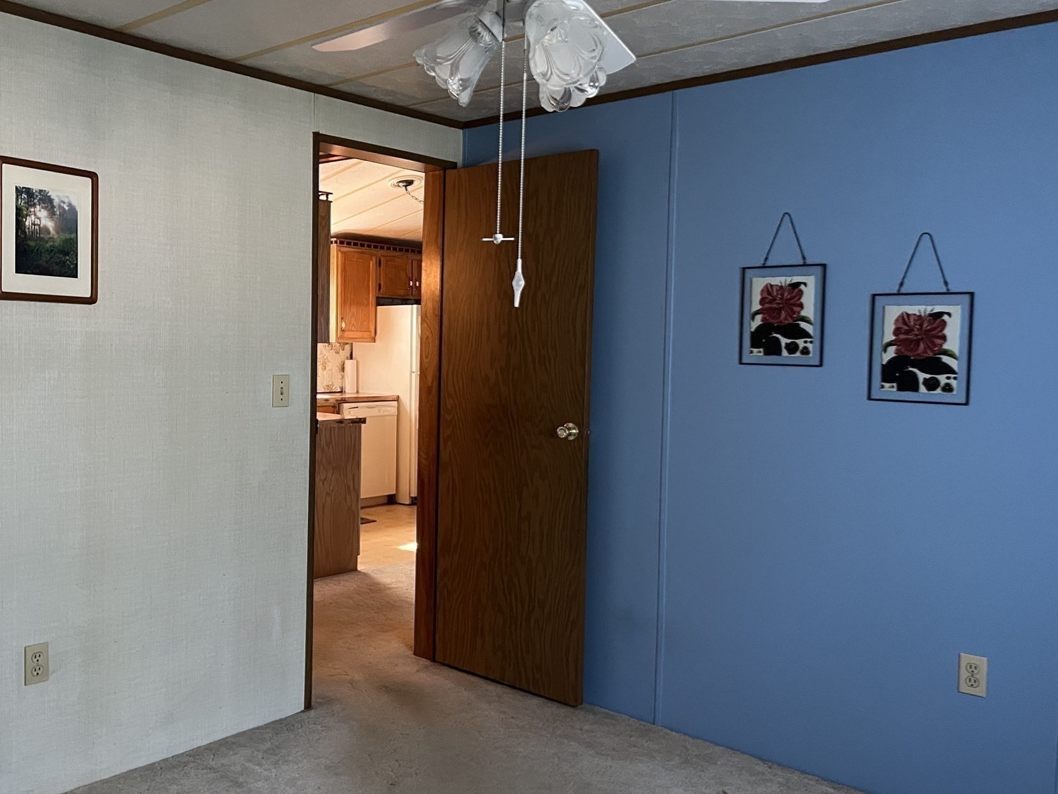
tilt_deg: -3.5
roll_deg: -1.2
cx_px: 416
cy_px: 386
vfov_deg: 44.2
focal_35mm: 32
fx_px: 978
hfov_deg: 56.3
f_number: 1.5
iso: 500
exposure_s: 1/60
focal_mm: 5.7
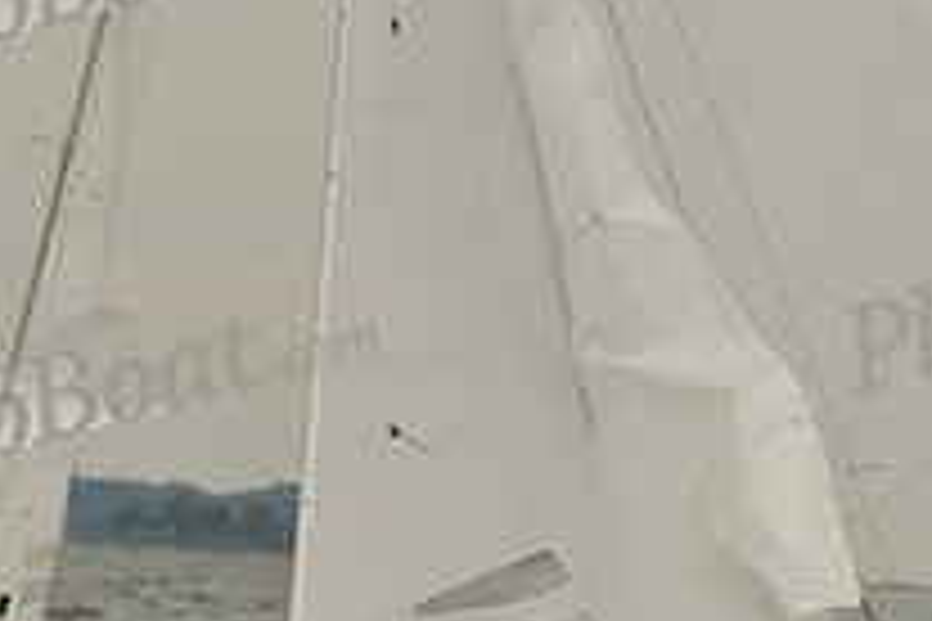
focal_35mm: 672
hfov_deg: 3.1
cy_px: 574
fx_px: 17396
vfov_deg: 2.0
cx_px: 617
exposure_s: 1/1000
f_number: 6.3
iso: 400
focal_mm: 240
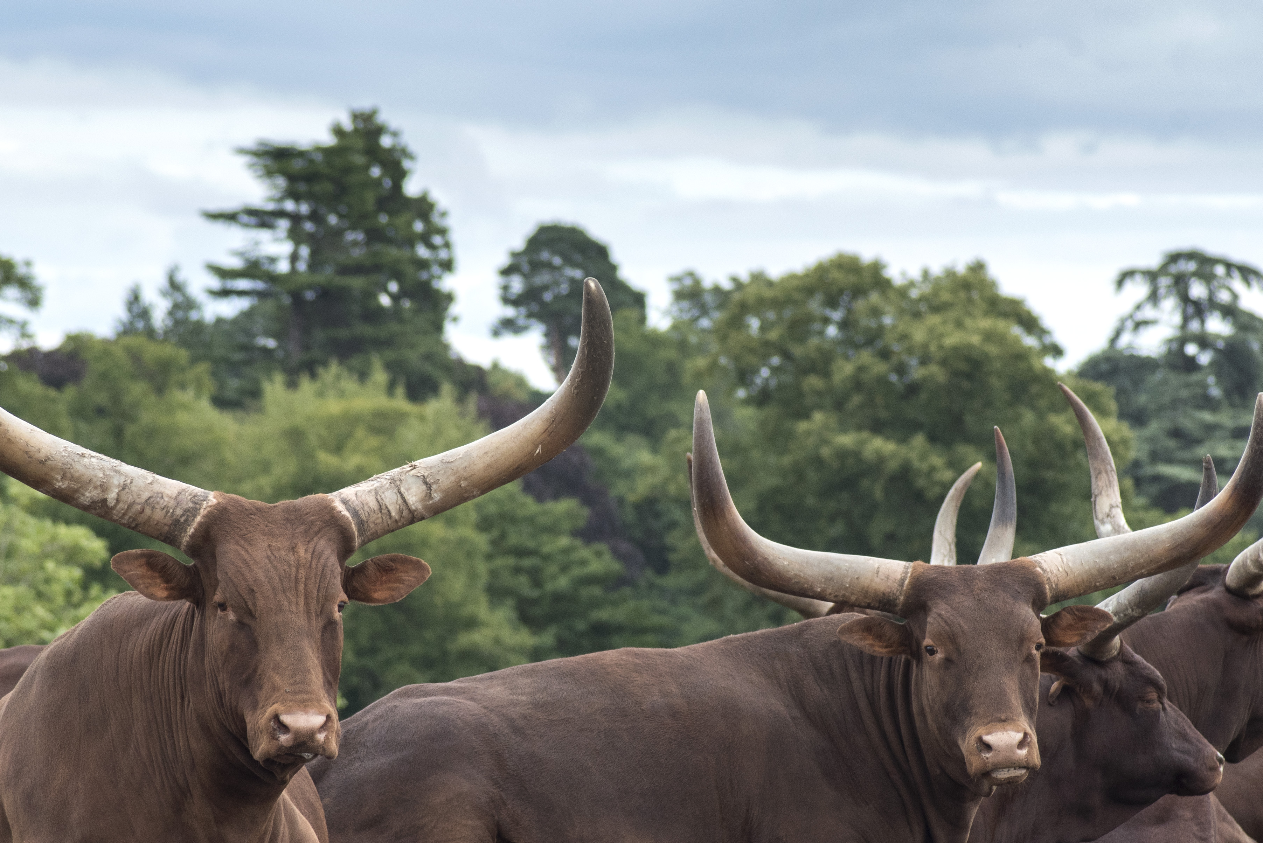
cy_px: 598
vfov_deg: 5.4
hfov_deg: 8.0
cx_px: 628
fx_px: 8984
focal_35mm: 256
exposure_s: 1/800
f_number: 8
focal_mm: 155
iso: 800
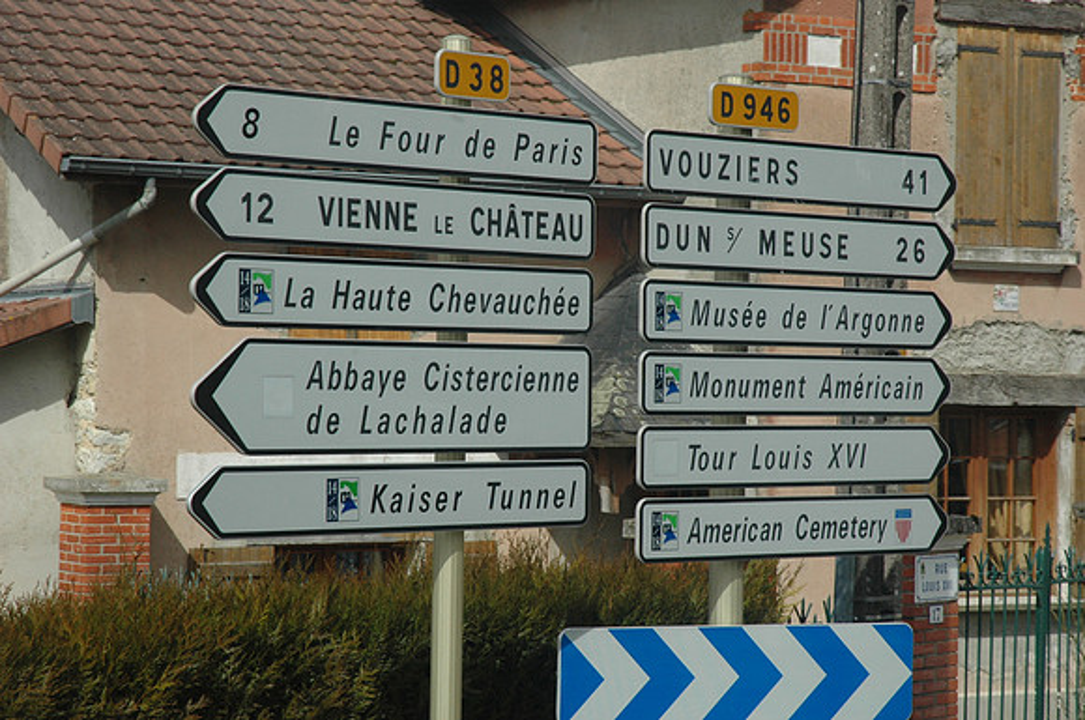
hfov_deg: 19.5
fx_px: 3160
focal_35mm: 105
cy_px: 360
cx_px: 542
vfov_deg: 13.0
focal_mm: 70
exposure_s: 1/250
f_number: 14
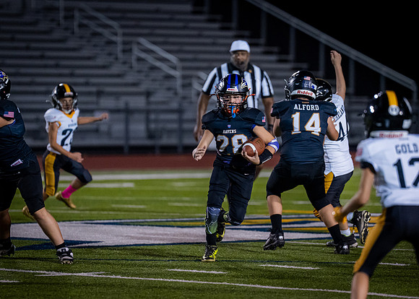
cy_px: 154
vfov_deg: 4.8
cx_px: 230
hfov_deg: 6.7
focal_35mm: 300
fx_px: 3572
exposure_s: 1/1000
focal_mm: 200
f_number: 2.8
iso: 2500
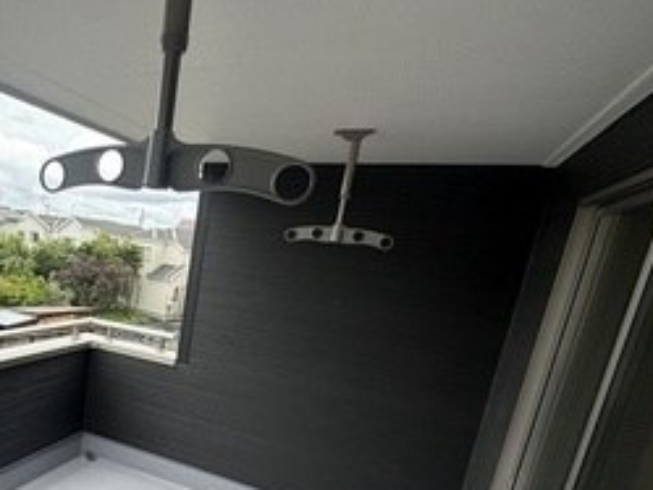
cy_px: 364
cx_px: 100
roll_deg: -5.9
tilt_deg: -14.5
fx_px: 510
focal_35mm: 27
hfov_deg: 58.4
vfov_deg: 49.5
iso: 64
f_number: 2.2
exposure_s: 1/914
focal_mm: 2.22
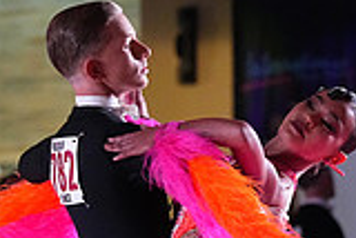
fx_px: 6780
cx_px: 180
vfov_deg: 2.0
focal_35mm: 685
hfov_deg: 3.0
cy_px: 355
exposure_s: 1/400
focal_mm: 189
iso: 10000
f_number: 5.6
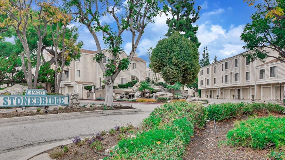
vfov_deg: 38.8
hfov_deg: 64.3
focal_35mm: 30
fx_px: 227
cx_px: 138
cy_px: 93
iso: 1250
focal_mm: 18
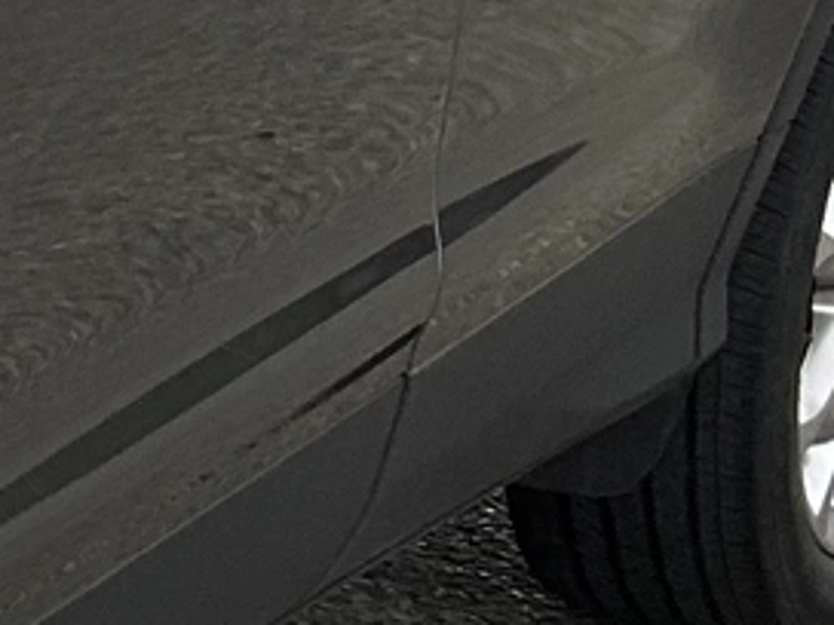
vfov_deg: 7.0
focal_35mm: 213
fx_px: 5132
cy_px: 334
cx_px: -1343
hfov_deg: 8.3
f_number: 1.8
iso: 25
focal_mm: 3
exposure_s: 1/997
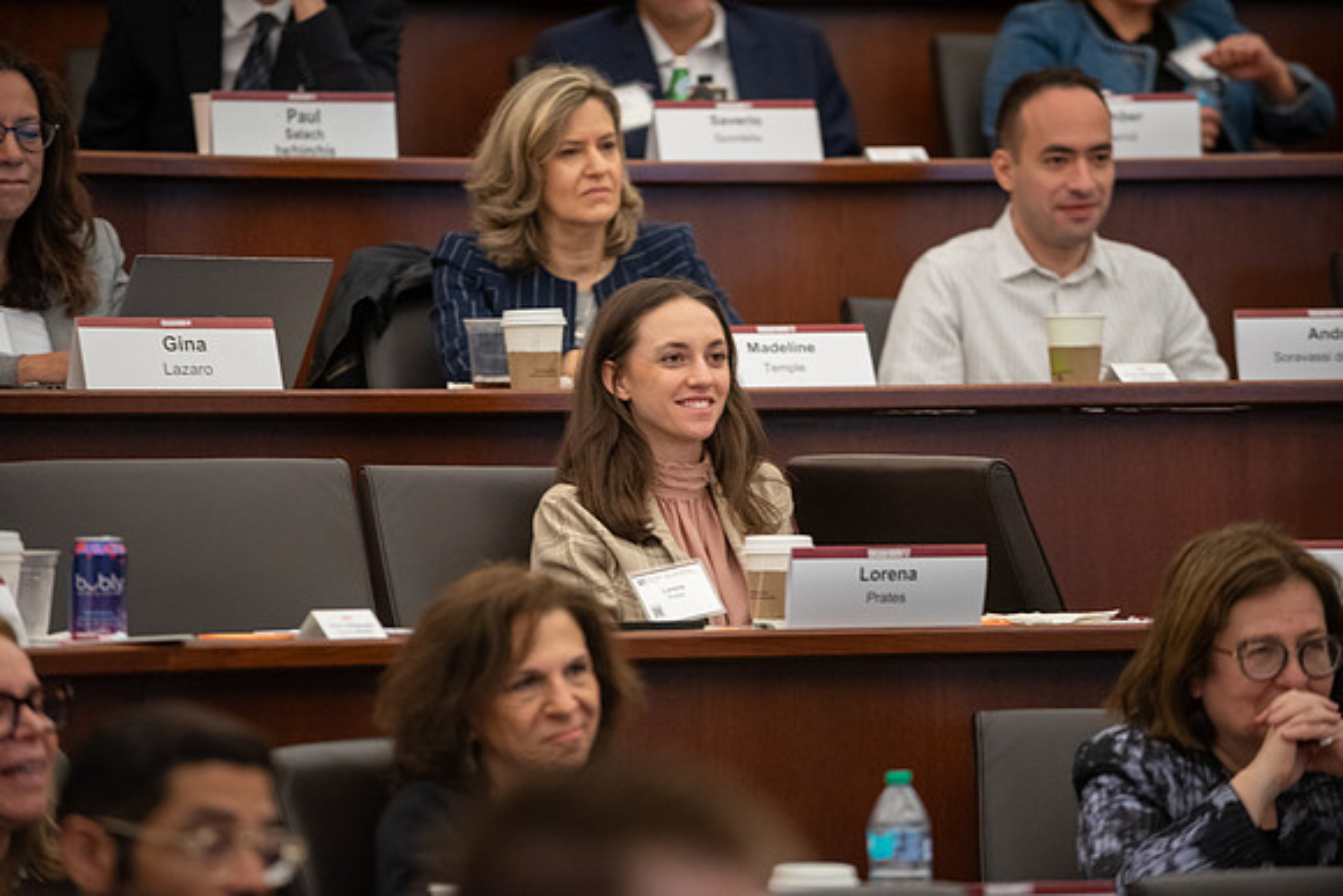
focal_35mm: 200
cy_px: 448
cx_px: 672
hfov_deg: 10.3
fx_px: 7463
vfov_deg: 6.9
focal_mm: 200
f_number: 2.8
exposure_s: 1/160
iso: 2000
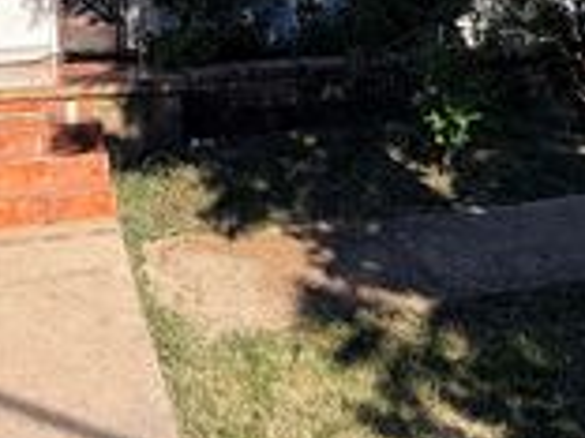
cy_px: -122
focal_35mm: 45
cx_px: 214
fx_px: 760
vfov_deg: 27.3
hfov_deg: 41.7
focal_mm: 2.22
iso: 25
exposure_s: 1/770
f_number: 2.2
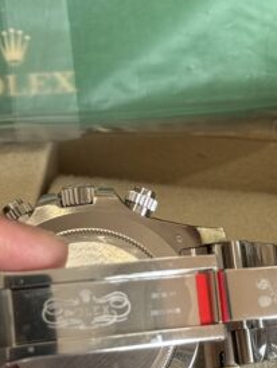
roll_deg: -4.0
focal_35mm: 140
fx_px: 1491
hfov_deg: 10.6
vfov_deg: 14.1
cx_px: 231
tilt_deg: -38.0
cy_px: 204
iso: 100
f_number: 1.78
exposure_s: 1/83
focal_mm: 6.76
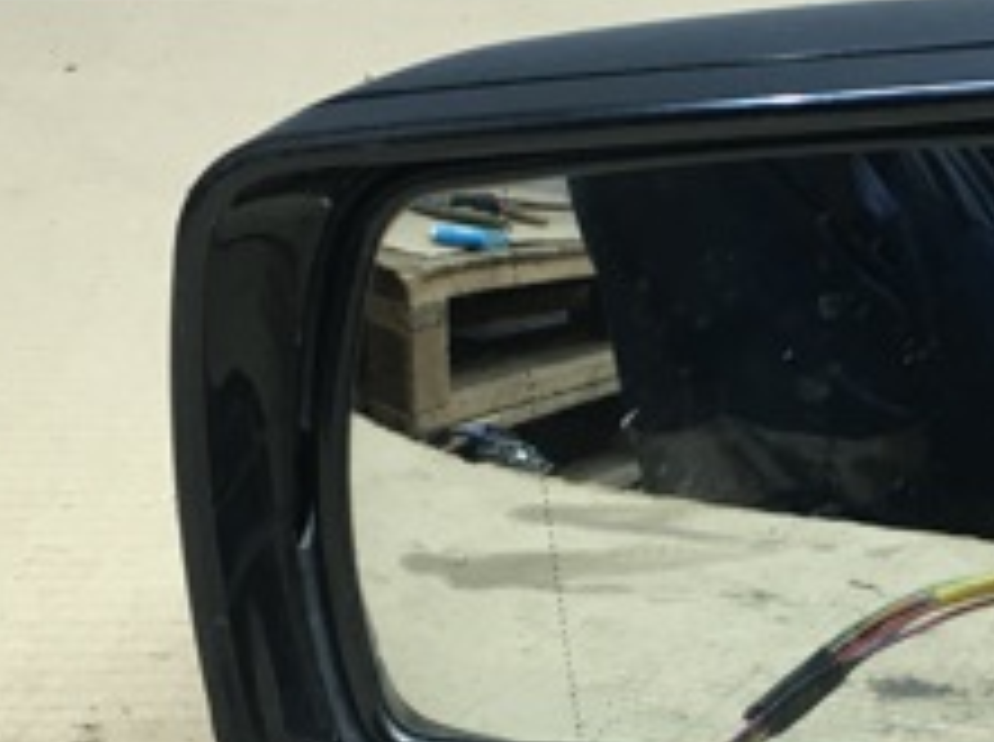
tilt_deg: -30.8
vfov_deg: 17.4
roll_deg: -0.4
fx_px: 2408
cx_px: 949
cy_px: 546
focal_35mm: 84
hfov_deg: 22.6
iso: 80
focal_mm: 4.15
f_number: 2.2
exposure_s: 1/33
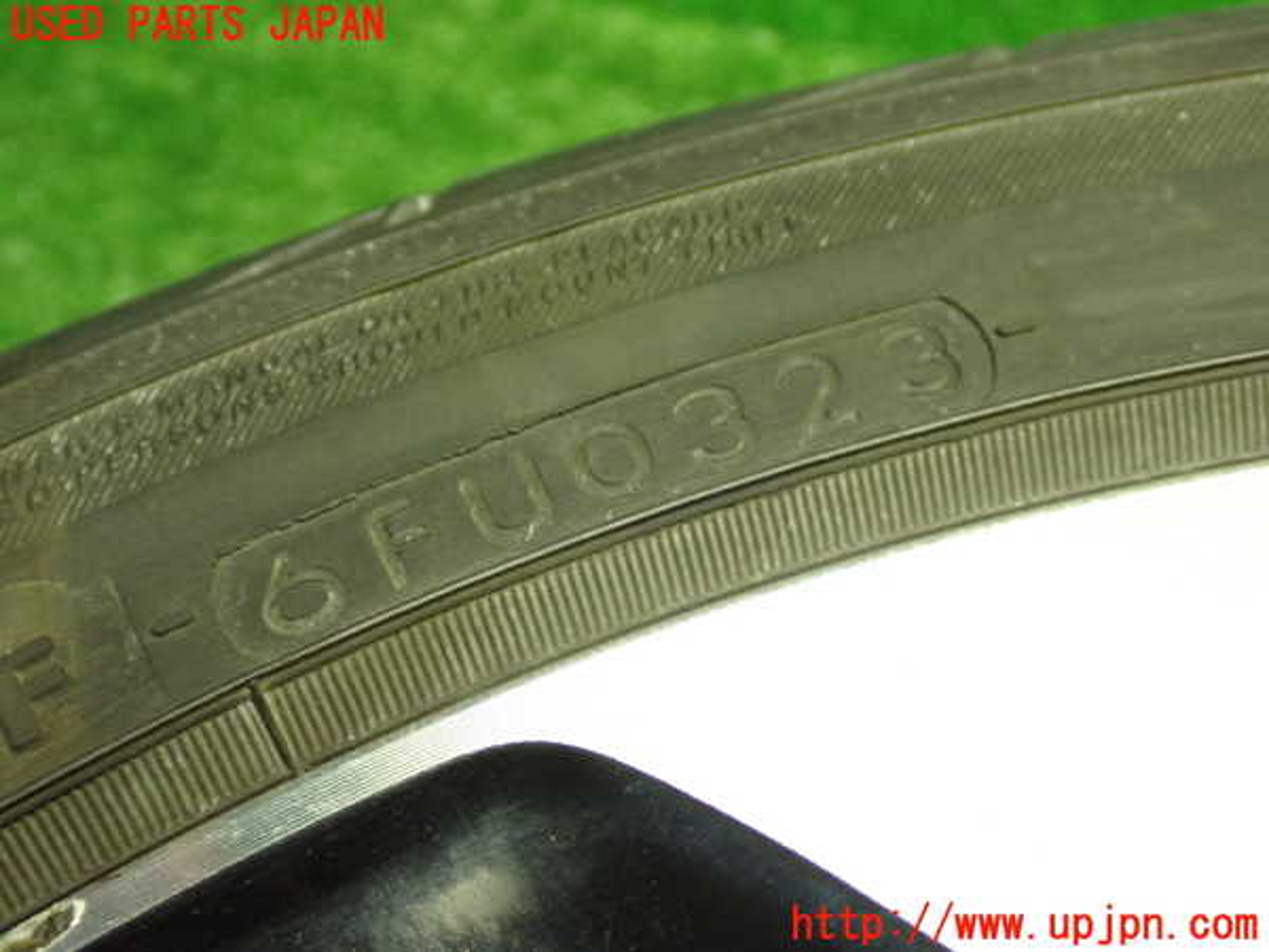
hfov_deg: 38.2
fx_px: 1833
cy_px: 476
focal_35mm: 50
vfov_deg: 29.1
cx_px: 634
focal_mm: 9.01
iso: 800
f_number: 3.2
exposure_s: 1/40
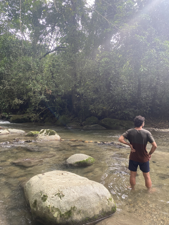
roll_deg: +0.8
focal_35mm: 26
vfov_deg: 67.3
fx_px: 169
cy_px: 112
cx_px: 84
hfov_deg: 53.1
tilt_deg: +0.7
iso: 100
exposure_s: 1/121
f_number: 1.8
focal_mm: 4.25
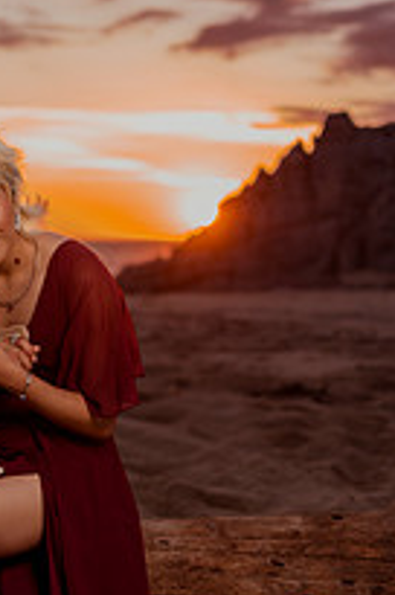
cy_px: 427
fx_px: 1271
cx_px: 46
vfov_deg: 26.1
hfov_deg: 17.4
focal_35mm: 77
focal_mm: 35
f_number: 1.8
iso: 50
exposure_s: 1/500
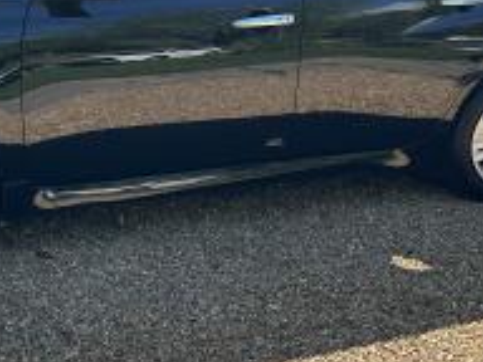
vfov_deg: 23.0
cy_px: 80
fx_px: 879
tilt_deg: -11.2
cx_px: 151
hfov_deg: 30.4
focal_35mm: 63
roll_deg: -1.7
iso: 80
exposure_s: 1/1095
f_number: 1.78
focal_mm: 6.86
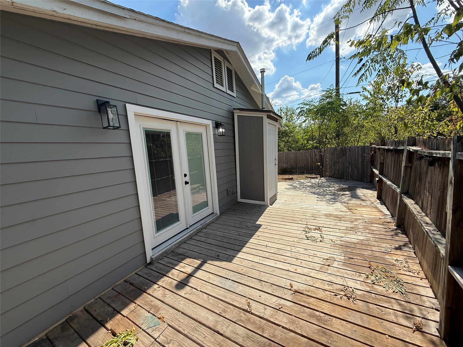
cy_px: 174
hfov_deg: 102.1
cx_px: 232
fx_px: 187
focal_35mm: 14
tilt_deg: -6.6
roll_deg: +3.0
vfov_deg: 85.7
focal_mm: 2.22
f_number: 2.2
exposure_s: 1/1497
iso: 50
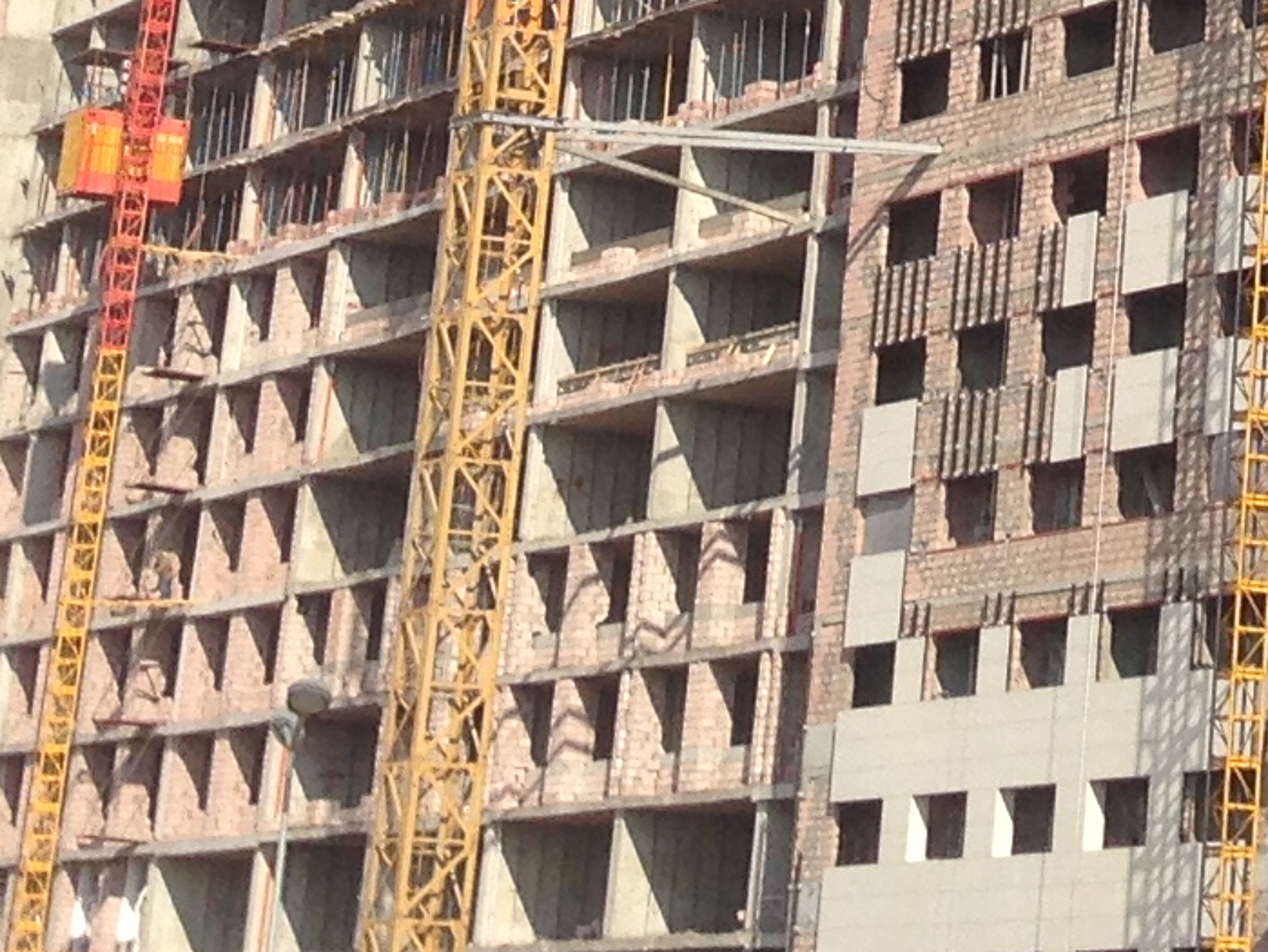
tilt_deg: +19.2
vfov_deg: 9.1
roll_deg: -4.1
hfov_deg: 12.5
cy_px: -963
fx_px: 5644
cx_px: 1569
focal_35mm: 154
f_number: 2.4
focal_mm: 4.12
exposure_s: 1/1748
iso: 50
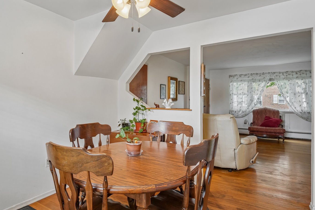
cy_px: 100
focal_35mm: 21
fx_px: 184
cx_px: 128
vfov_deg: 59.5
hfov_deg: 80.3
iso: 400
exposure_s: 1/4
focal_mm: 14
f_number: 8
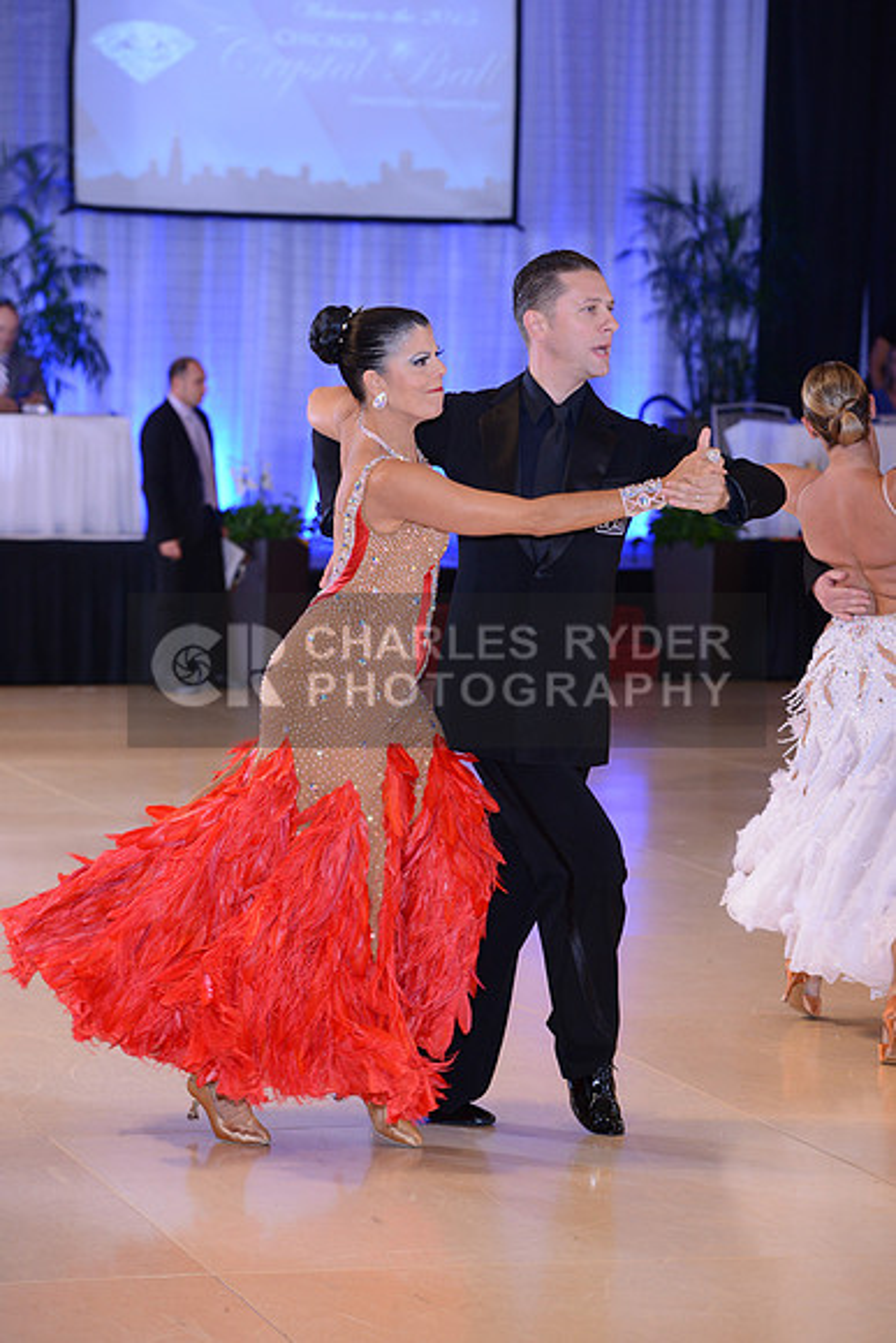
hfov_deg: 11.0
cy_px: 672
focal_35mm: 125
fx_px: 4664
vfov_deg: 16.4
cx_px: 448
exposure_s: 1/250
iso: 1250
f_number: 5.6
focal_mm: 125
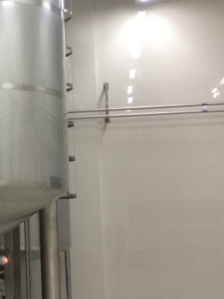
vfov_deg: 26.0
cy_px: 145
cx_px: -160
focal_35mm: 75
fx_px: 647
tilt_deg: +6.9
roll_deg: +0.3
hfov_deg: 16.8
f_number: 2.2
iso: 160
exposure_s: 1/33
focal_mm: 4.15
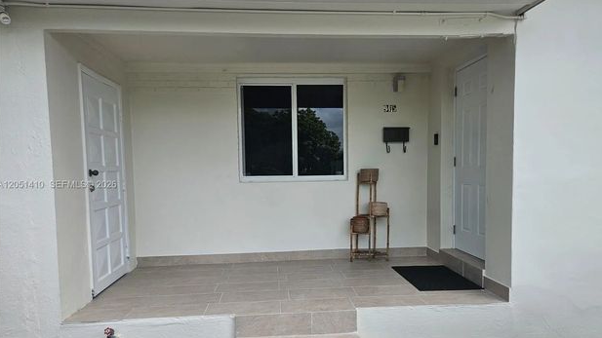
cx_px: 307
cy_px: 185
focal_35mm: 26
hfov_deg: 71.9
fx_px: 415
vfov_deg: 44.3
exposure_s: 1/892
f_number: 1.8
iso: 25
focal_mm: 5.4
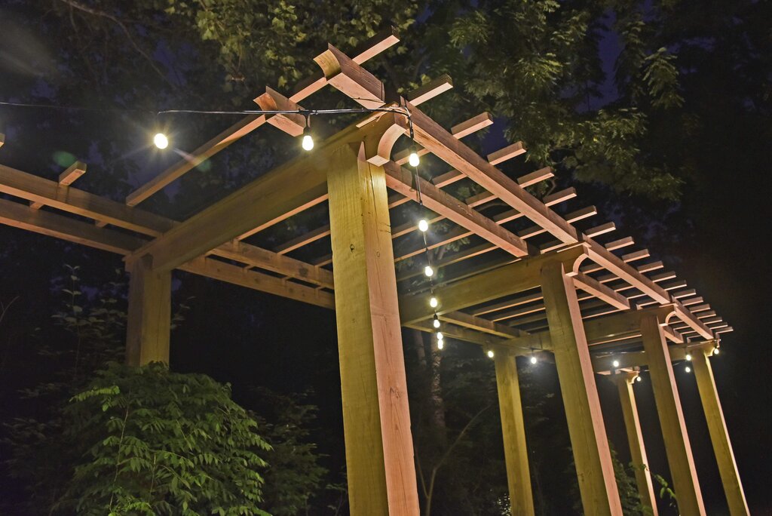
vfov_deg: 45.0
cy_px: 258
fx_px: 622
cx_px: 386
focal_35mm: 29
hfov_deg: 63.6
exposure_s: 1/6
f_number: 5.6
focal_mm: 29
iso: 1600
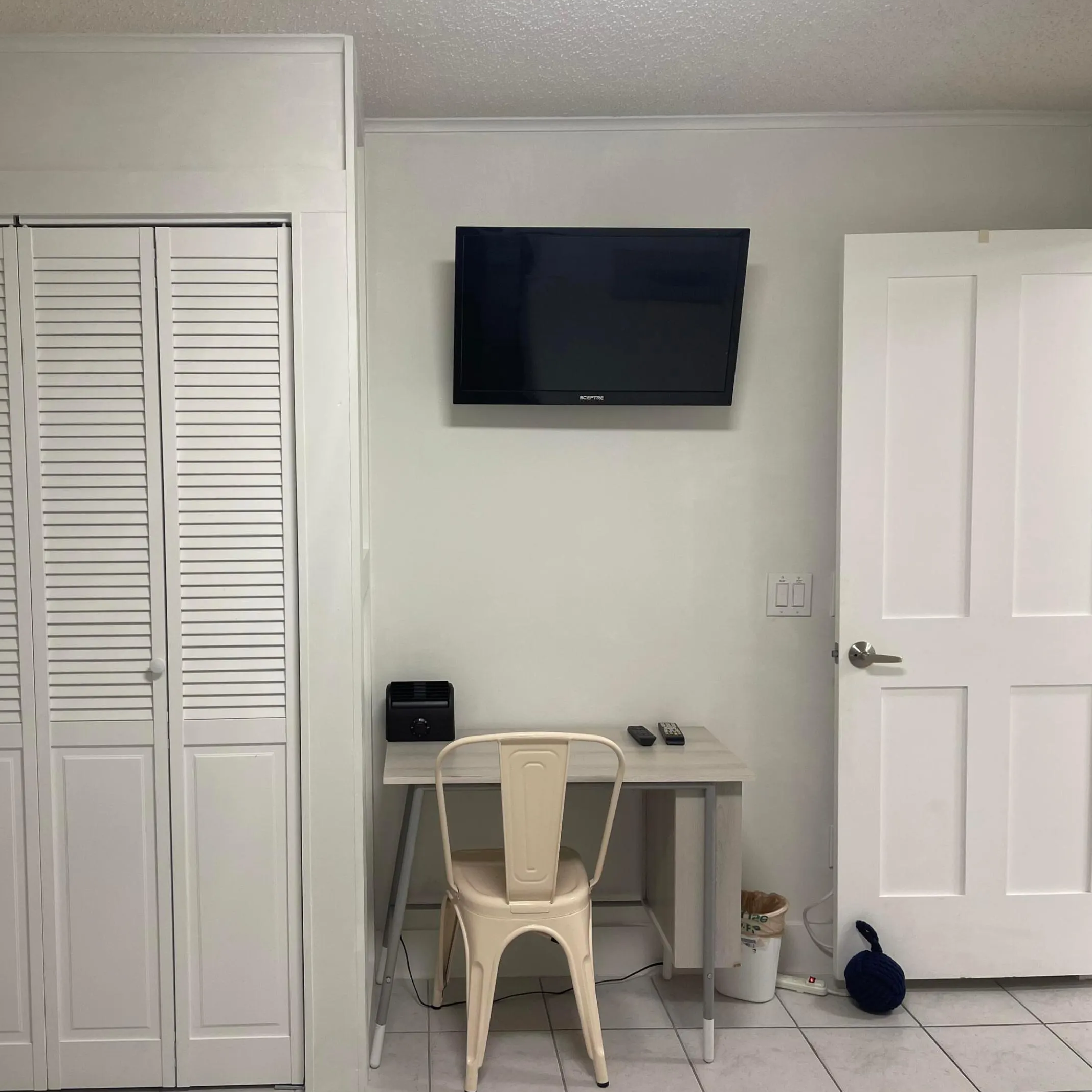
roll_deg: +0.7
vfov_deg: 52.5
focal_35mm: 31
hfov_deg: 52.1
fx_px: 1106
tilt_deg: -4.5
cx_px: 425
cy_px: 545
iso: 80
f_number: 1.6
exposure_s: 1/60
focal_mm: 5.1
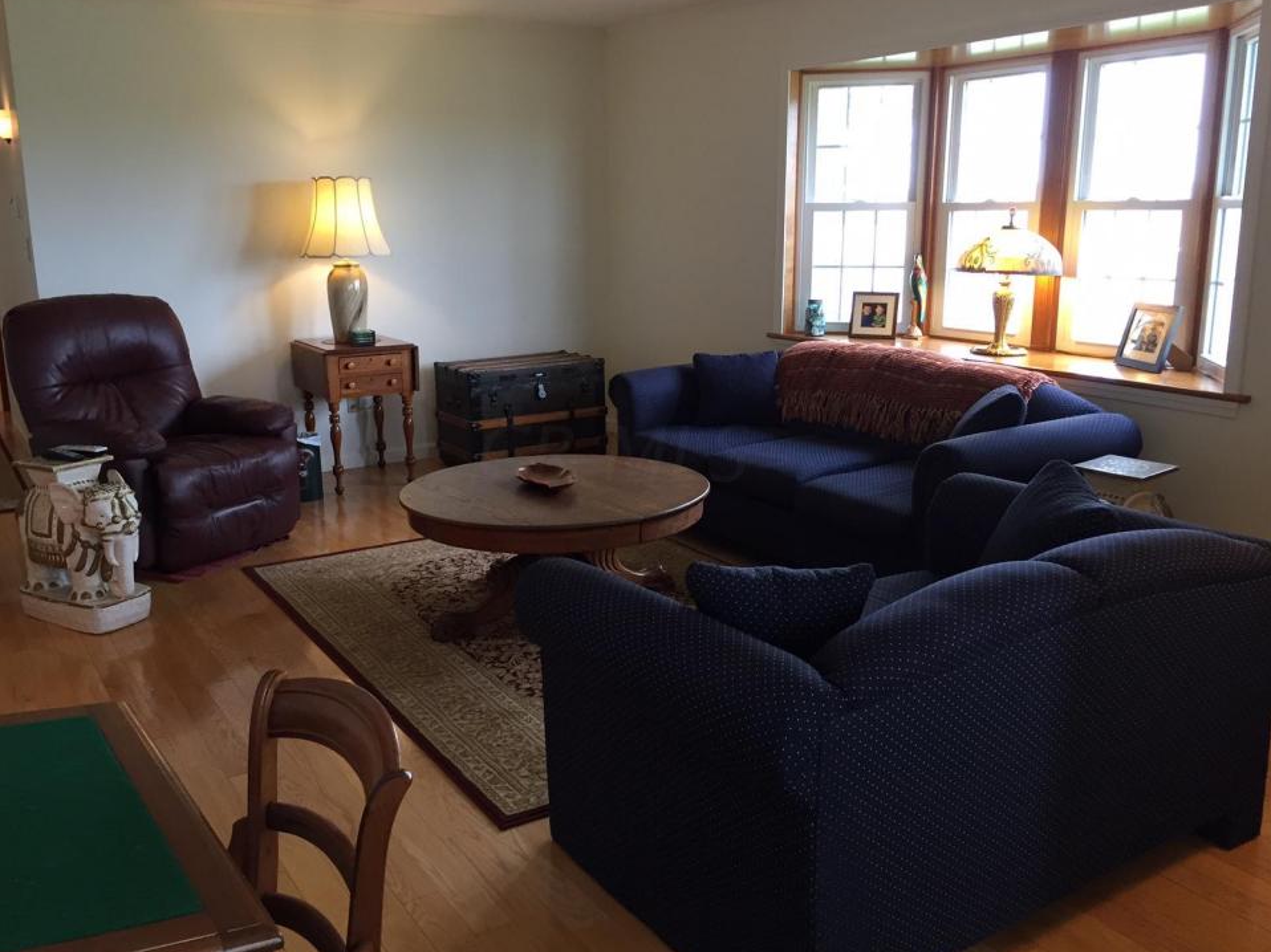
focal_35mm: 31
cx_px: 614
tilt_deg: -13.3
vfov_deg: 45.4
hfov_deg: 58.4
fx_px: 1138
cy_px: 453
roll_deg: +1.5
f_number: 2.2
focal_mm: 4.15
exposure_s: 1/30
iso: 40
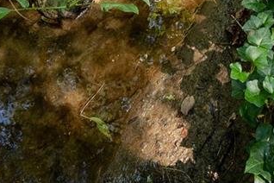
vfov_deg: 10.2
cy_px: -410
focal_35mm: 82
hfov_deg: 24.0
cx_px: 250
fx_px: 624
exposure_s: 1/60
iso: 320
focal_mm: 17
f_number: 7.1
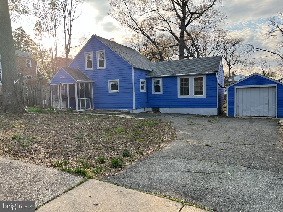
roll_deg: +1.4
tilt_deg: -2.7
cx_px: 142
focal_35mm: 26
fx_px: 213
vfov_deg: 53.1
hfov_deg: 67.3
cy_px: 106
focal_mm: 5.7
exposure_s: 1/808
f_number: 1.5
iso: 50
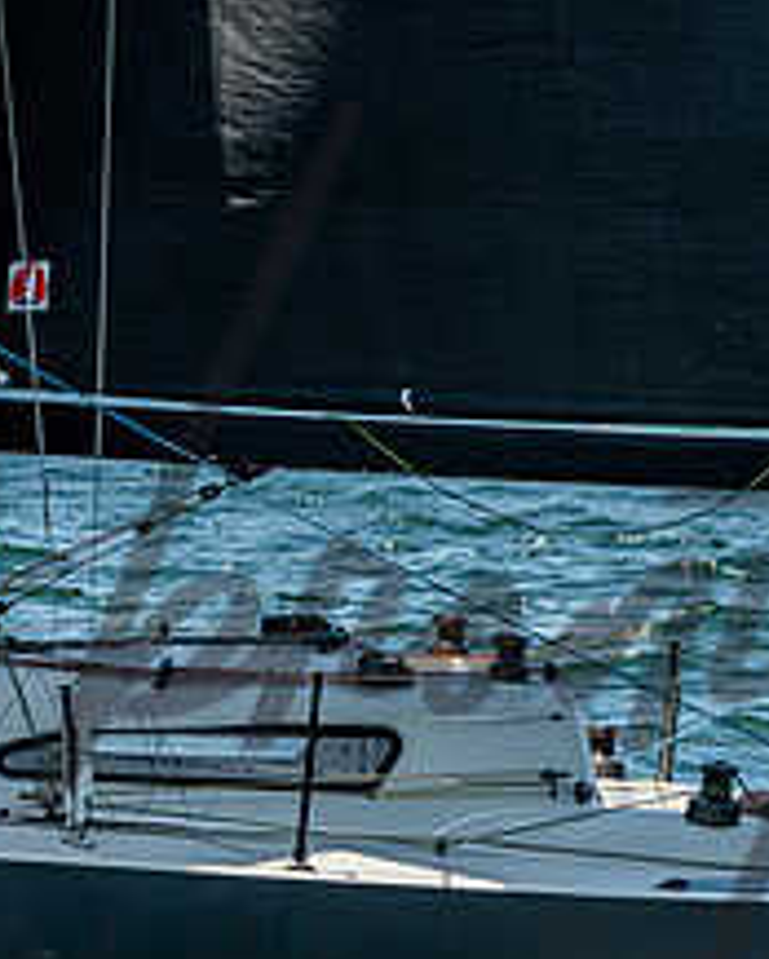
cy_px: 603
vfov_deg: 3.9
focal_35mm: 501
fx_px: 14233
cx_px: 407
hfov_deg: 3.1
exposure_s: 1/1250
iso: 320
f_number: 5.6
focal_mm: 200
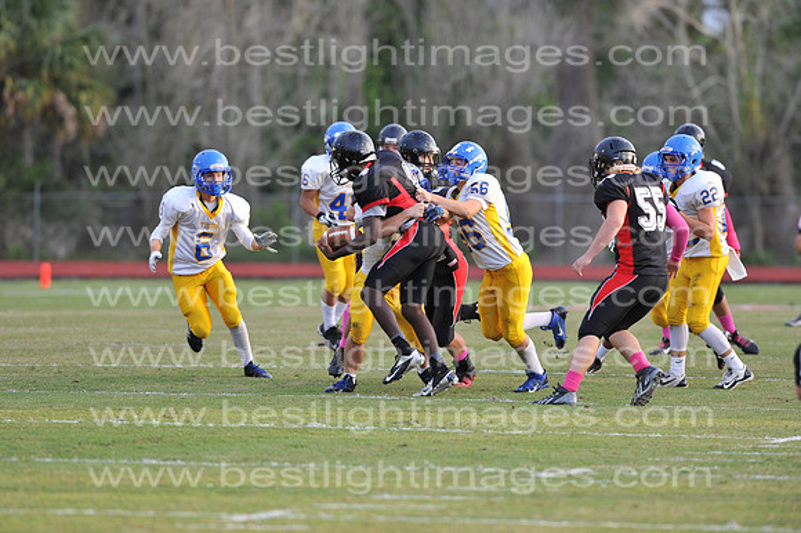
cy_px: 266
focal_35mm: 300
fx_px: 6671
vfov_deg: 4.6
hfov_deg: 6.9
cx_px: 400
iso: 1000
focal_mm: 300
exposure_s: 1/800
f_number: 4
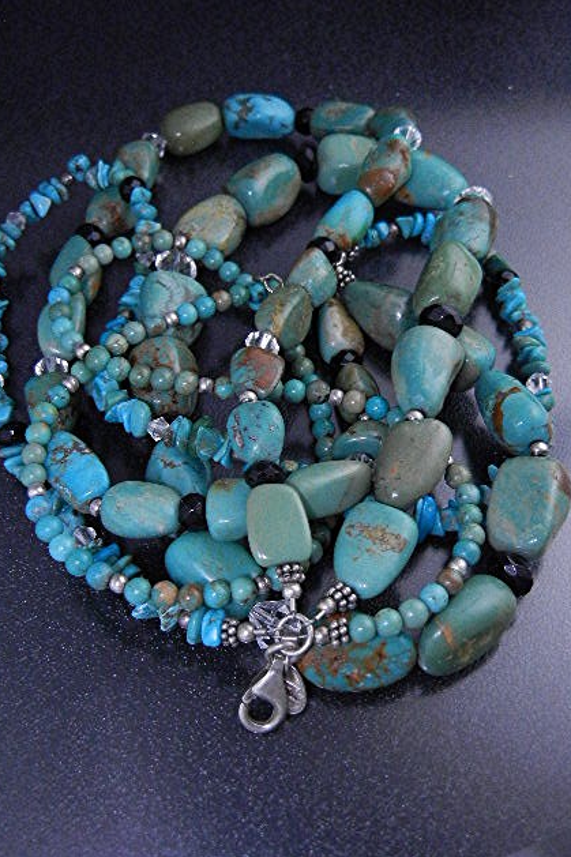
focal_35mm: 36
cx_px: 268
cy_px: 425
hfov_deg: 36.8
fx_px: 857
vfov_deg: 53.1
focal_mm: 6.2
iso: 800
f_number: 7.2
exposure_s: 1/30
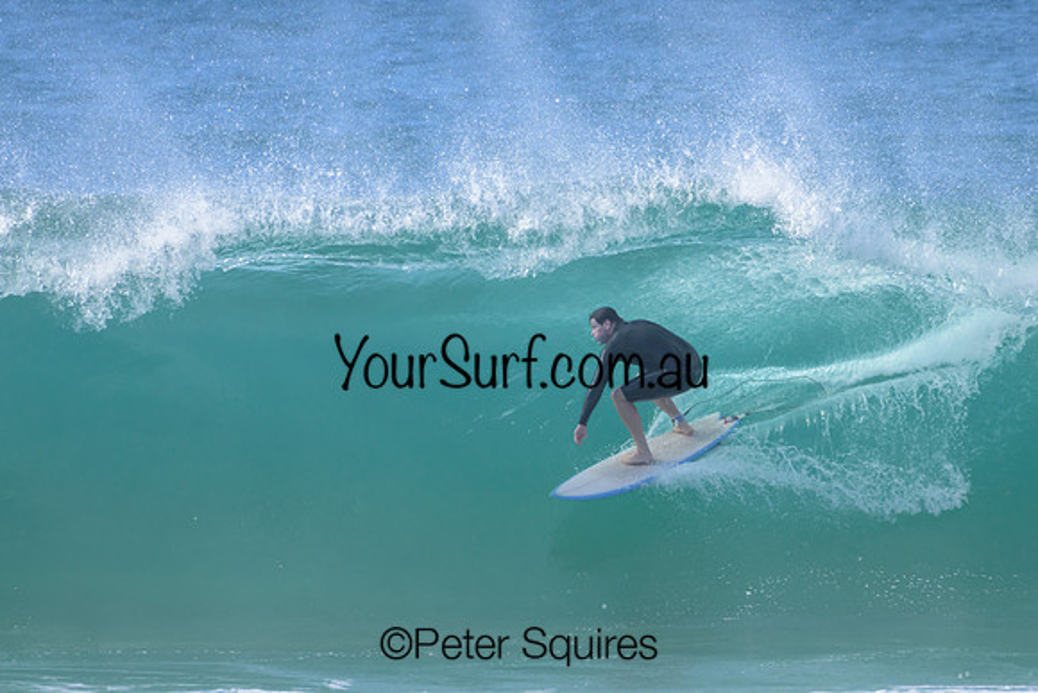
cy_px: 346
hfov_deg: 2.6
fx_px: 23071
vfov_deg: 1.7
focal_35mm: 800
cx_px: 519
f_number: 11
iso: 1600
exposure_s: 1/2000
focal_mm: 800
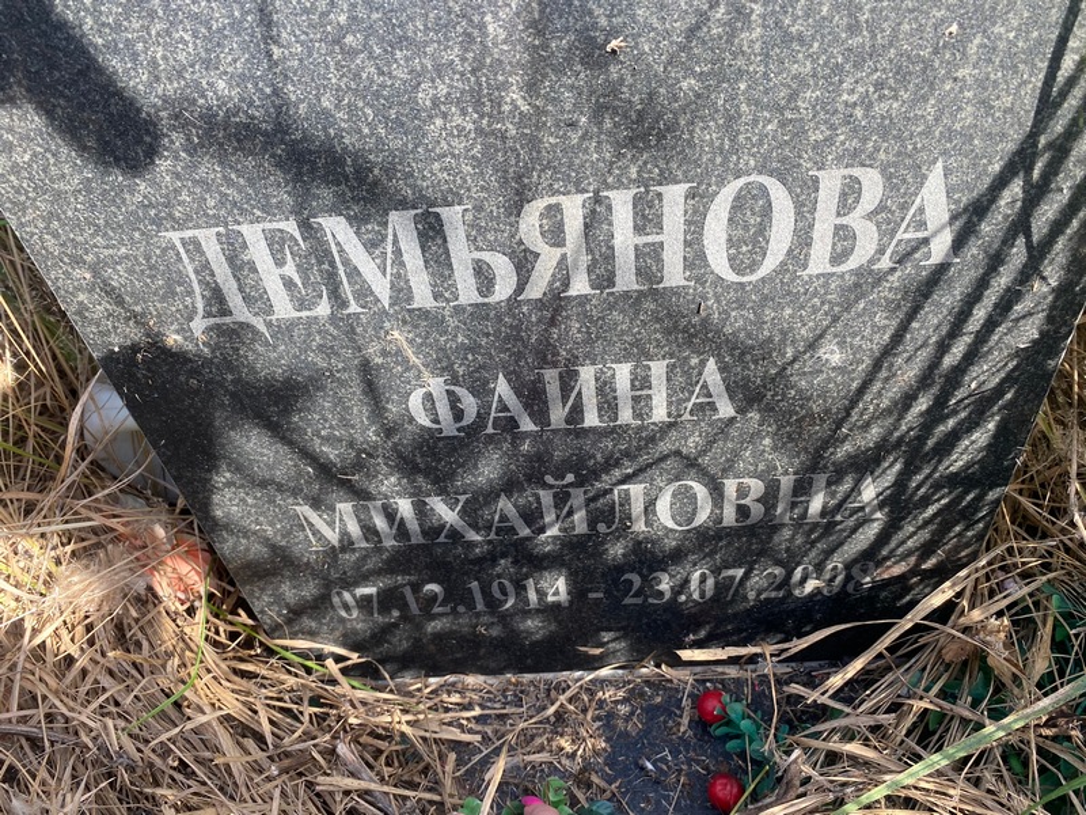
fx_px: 816
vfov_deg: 53.1
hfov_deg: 67.3
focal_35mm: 26
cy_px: 408
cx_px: 543
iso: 32
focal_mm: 4.25
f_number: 1.8
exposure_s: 1/195
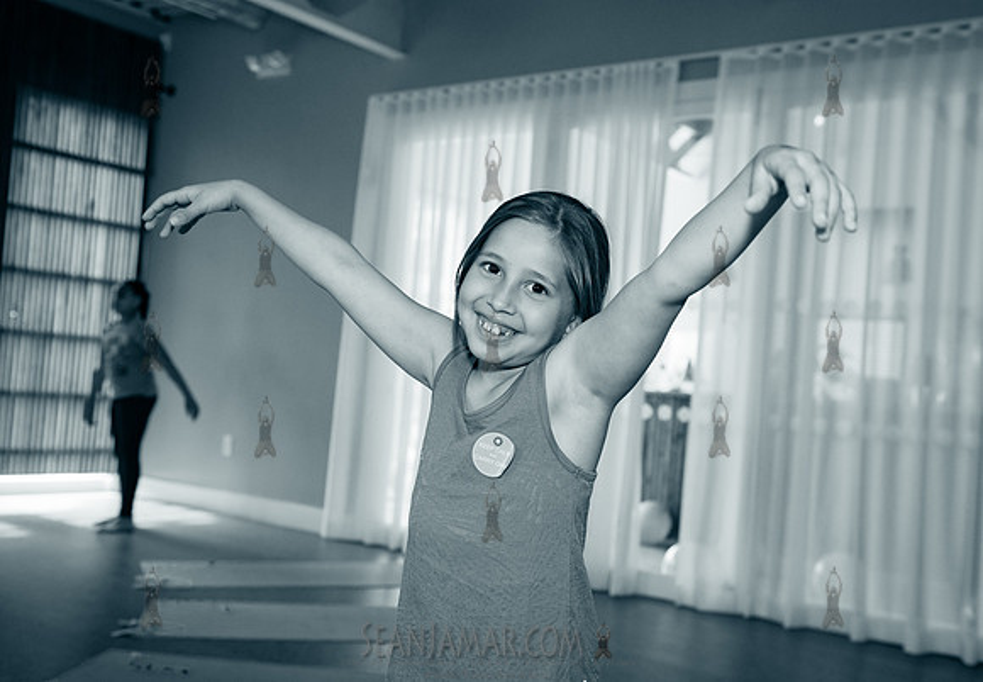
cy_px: 359
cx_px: 537
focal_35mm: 39
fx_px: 1075
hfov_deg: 49.1
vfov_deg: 35.2
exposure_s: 1/640
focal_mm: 36
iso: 1600
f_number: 4
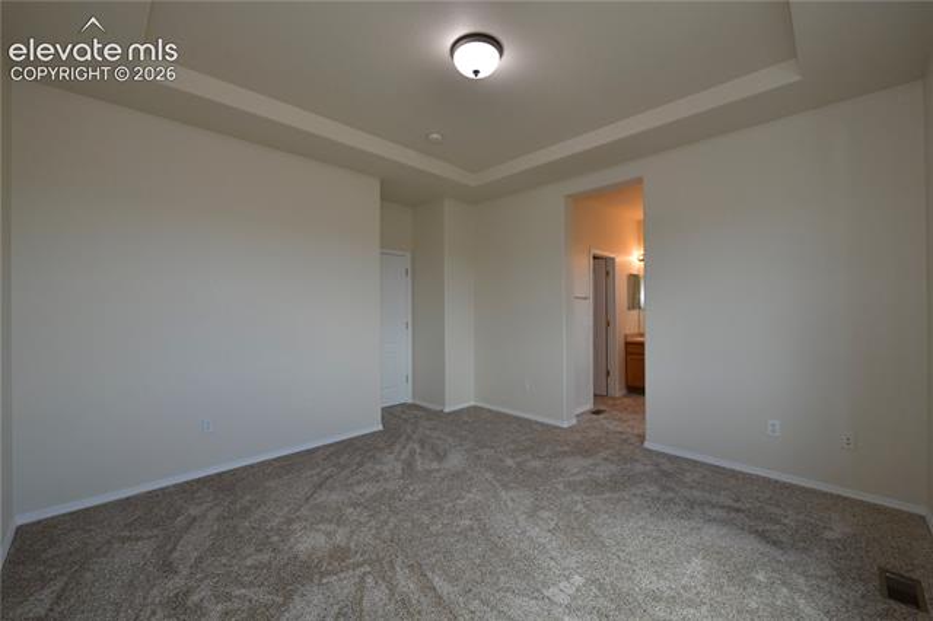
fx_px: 363
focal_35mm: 14
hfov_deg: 104.3
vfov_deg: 81.1
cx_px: 466
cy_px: 310
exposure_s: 1/160
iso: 1250
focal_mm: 14
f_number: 9
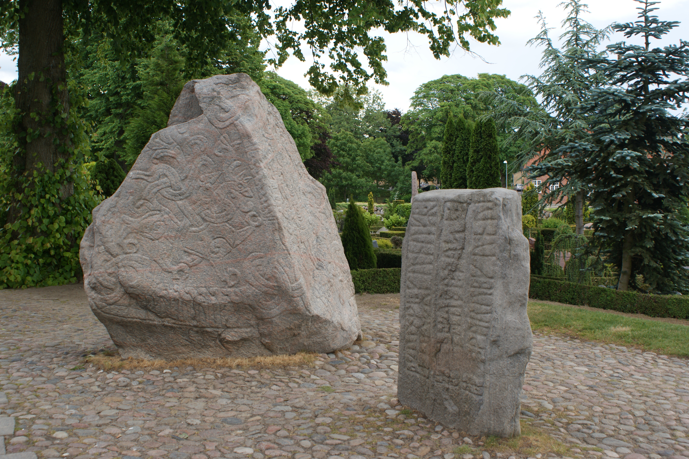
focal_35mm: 39
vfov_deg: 34.2
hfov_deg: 49.6
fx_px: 746
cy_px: 230
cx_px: 344
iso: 100
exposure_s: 1/60
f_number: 6.3
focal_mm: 26
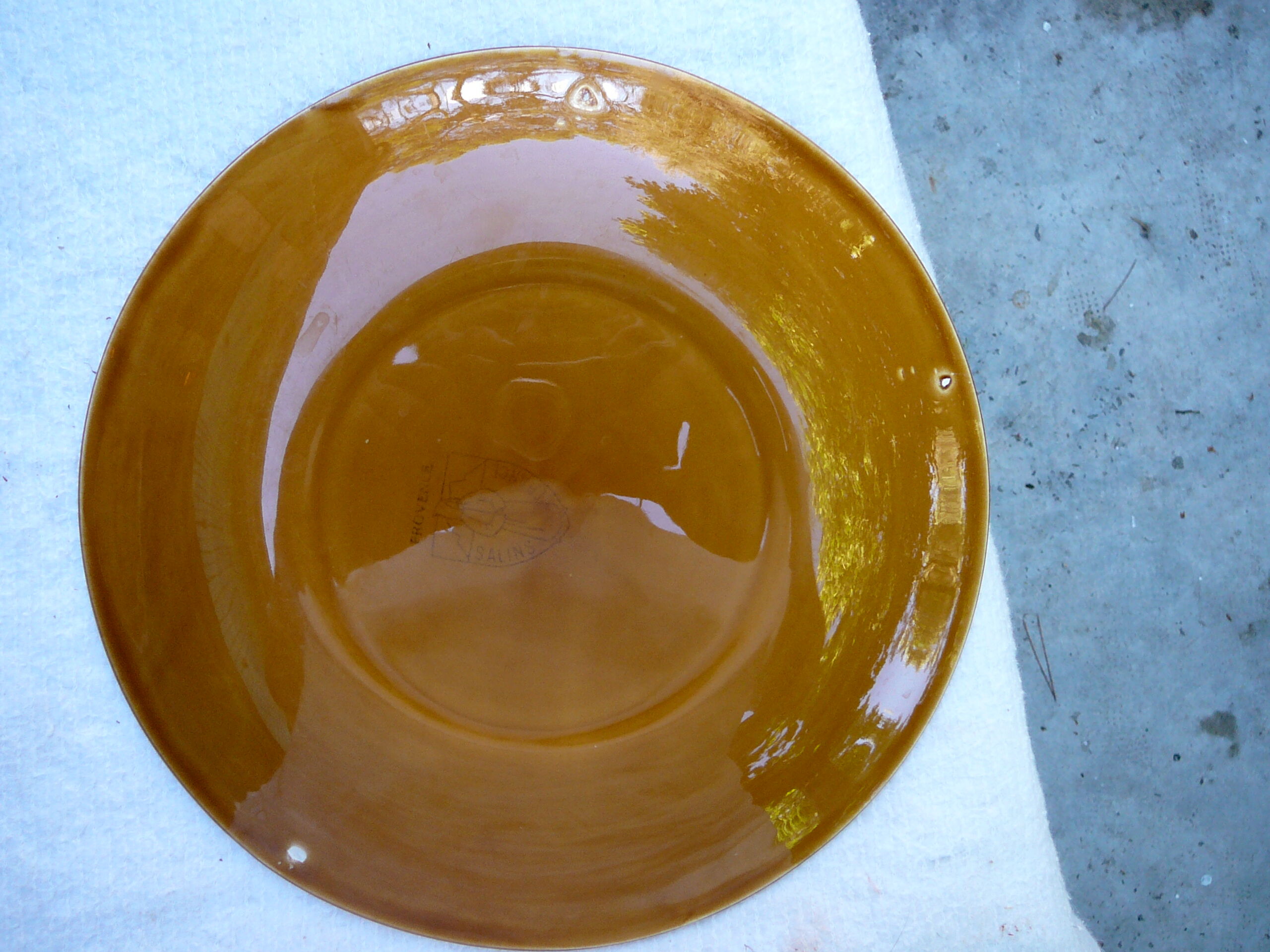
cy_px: 476
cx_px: 635
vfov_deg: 40.7
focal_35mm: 35
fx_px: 1284
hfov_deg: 52.6
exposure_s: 1/50
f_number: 2.8
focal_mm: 5.2
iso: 100
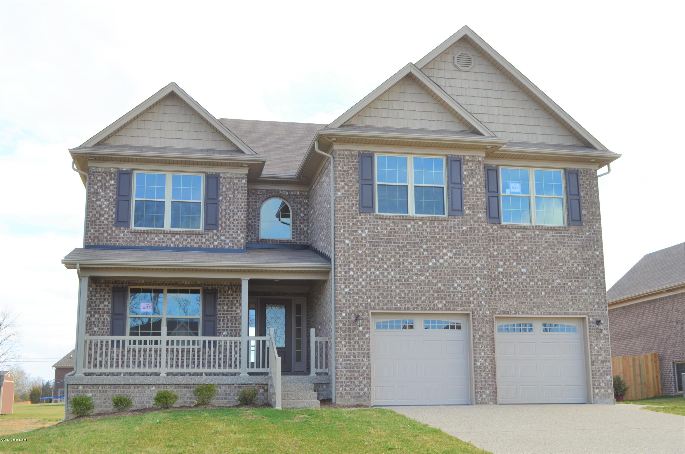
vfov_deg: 30.7
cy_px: 227
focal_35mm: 44
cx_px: 342
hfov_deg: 45.0
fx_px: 826
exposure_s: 1/100
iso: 100
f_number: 8
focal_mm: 29
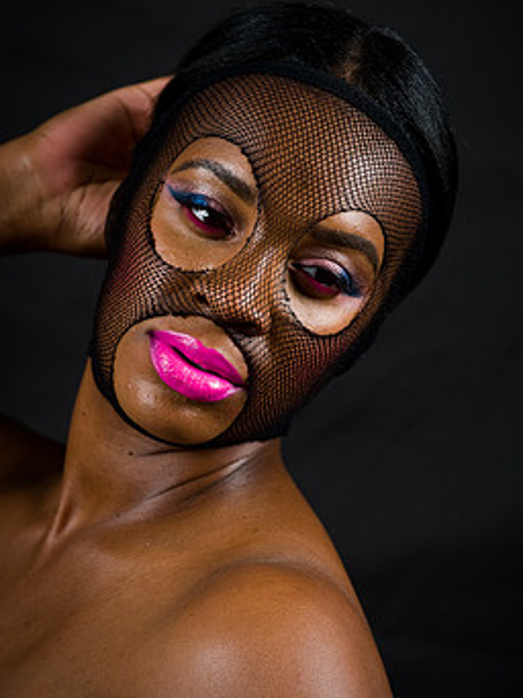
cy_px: 325
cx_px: 299
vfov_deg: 7.8
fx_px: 5103
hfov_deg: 5.9
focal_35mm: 253
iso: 200
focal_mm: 200
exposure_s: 1/125
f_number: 5.6
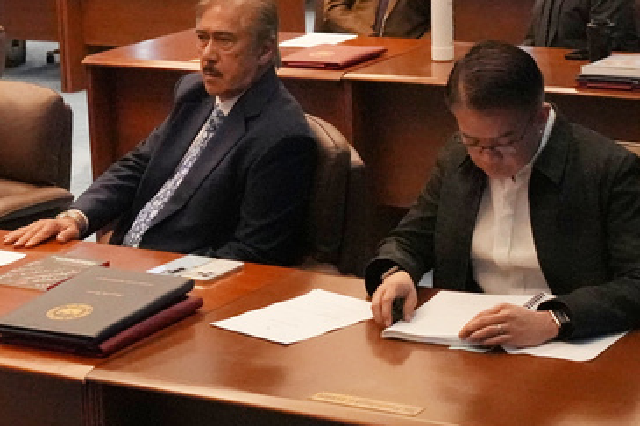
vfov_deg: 13.5
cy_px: 272
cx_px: 303
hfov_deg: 20.2
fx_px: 1795
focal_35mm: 101
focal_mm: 24
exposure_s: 1/3200
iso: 12800
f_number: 4.5
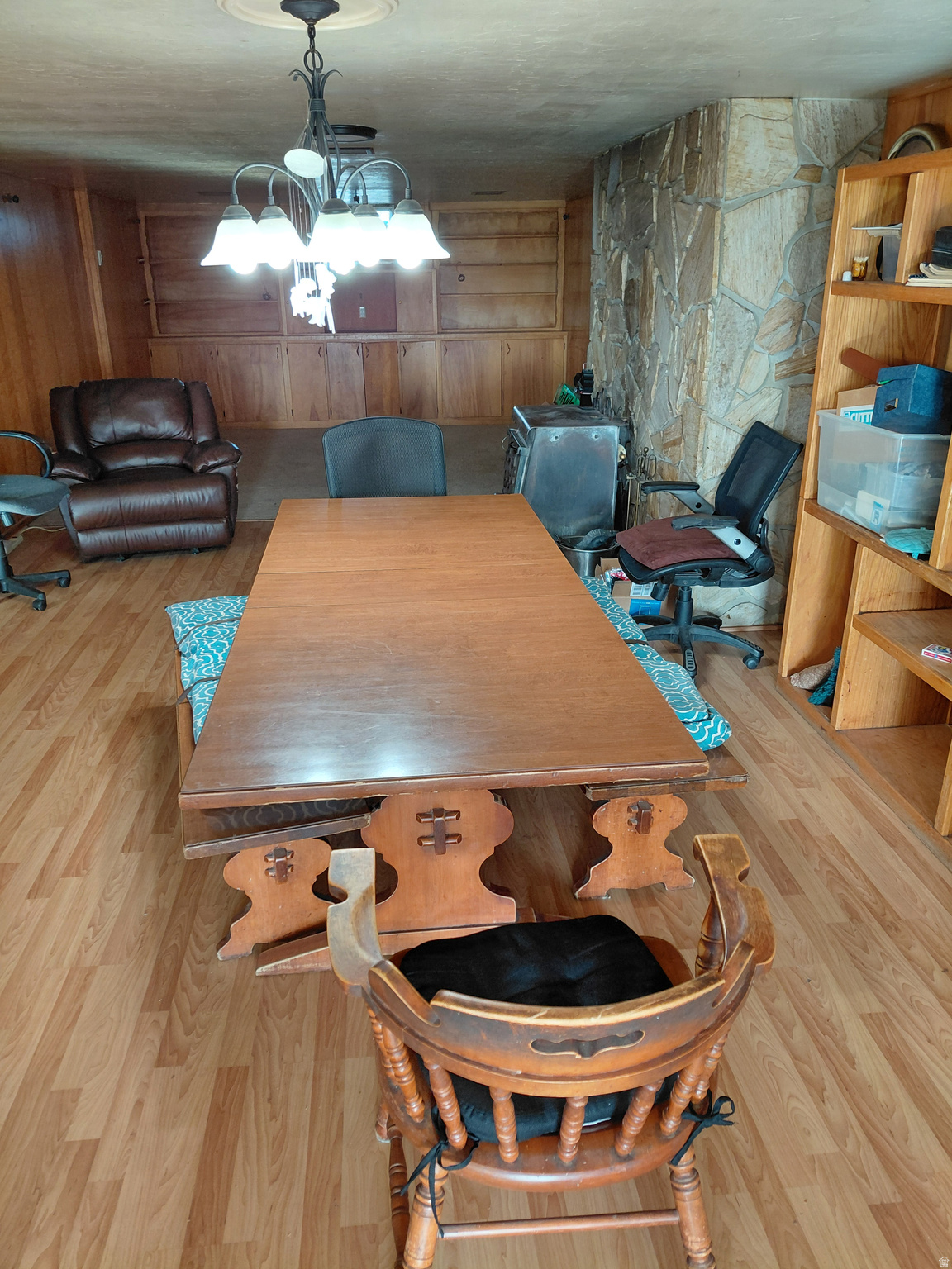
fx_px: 917
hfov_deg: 54.9
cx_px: 476
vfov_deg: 69.4
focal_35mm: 25
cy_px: 634
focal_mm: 4.69
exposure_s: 1/60
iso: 250
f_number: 1.8
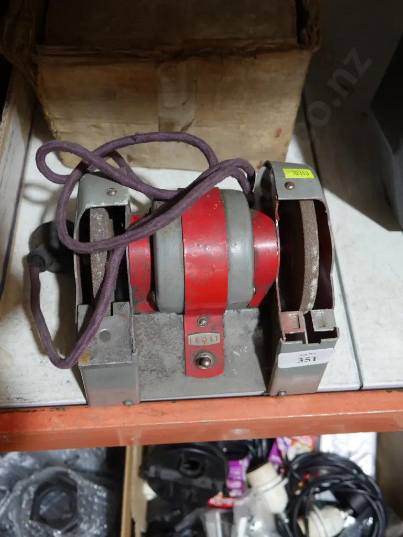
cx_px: 202
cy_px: 268
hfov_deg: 36.0
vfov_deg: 46.8
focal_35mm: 40
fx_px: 620
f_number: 4.5
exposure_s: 1/60
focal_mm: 20
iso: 640
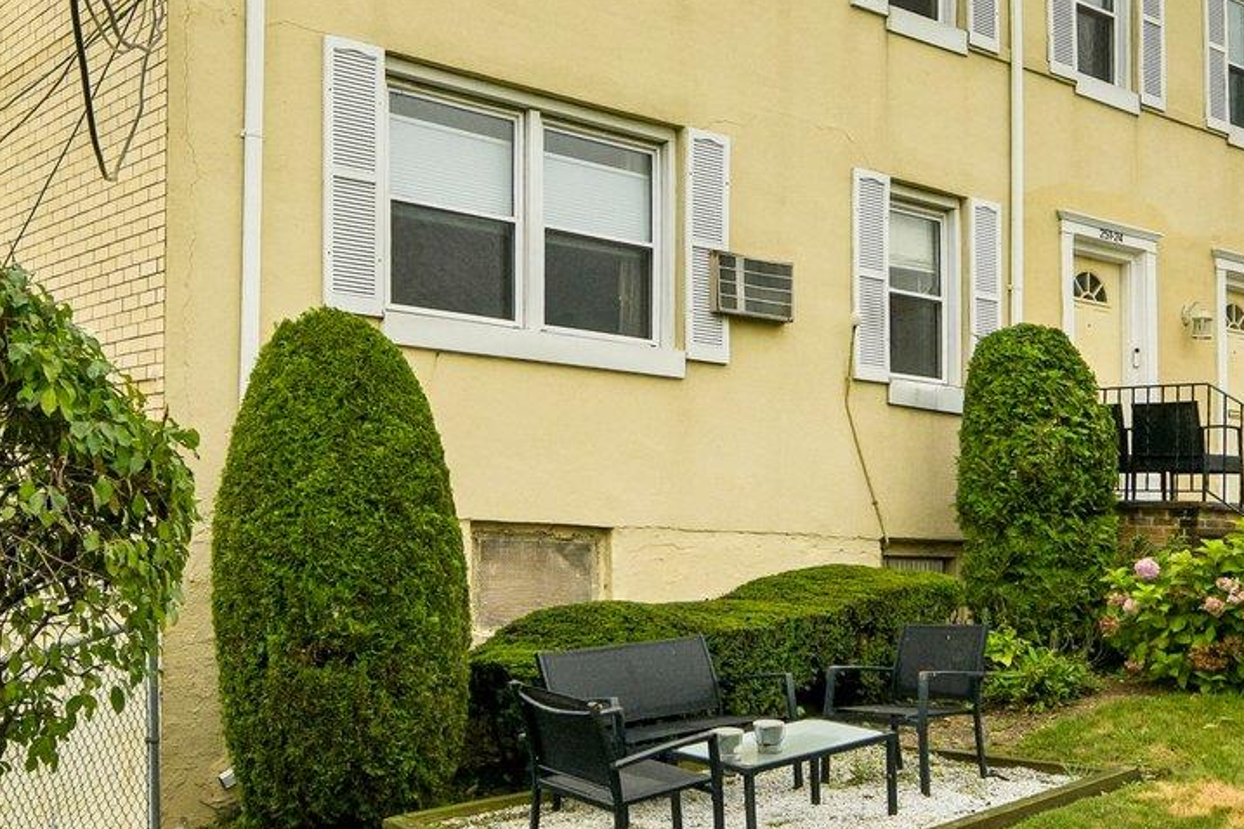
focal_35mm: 40
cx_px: 640
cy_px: -103
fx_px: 1382
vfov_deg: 29.7
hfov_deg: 48.5
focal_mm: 14
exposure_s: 1/400
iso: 400
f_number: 8
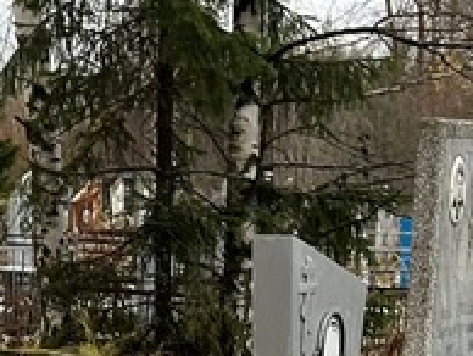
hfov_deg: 14.3
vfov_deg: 9.7
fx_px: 1874
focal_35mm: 137
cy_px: 841
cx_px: 137
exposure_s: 1/214
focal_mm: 5.7
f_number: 1.5
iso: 40
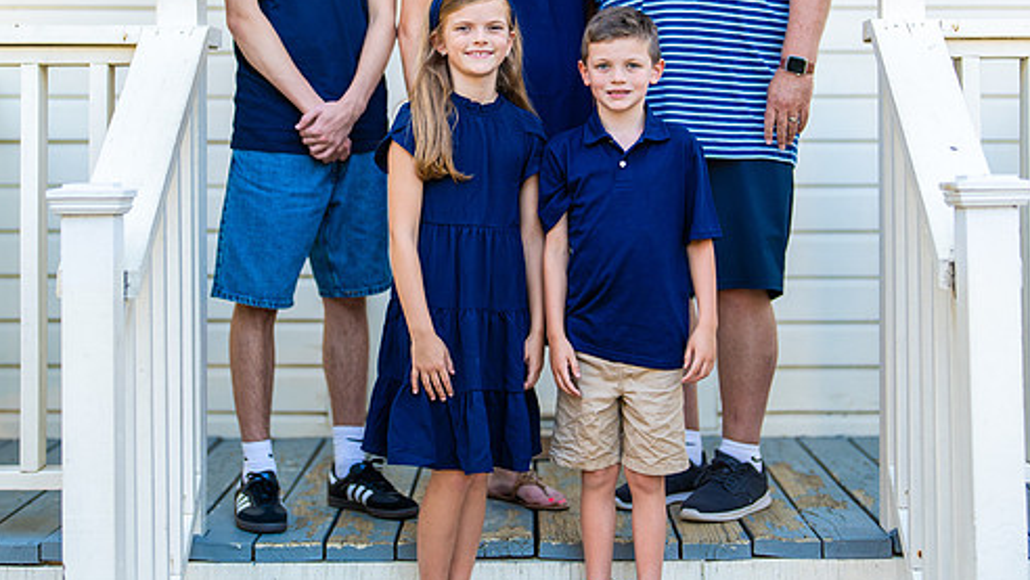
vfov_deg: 16.2
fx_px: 2021
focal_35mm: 74
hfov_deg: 28.6
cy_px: 118
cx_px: 512
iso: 200
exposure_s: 1/1000
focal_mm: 50
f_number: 1.2
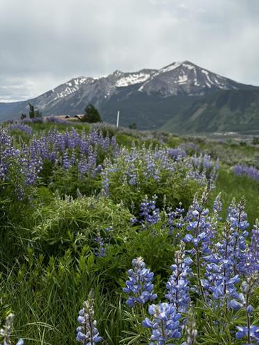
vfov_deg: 45.6
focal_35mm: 41
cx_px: 202
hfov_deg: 34.2
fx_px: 409
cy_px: 198
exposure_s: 1/3937
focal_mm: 5.96
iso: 50
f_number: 1.6
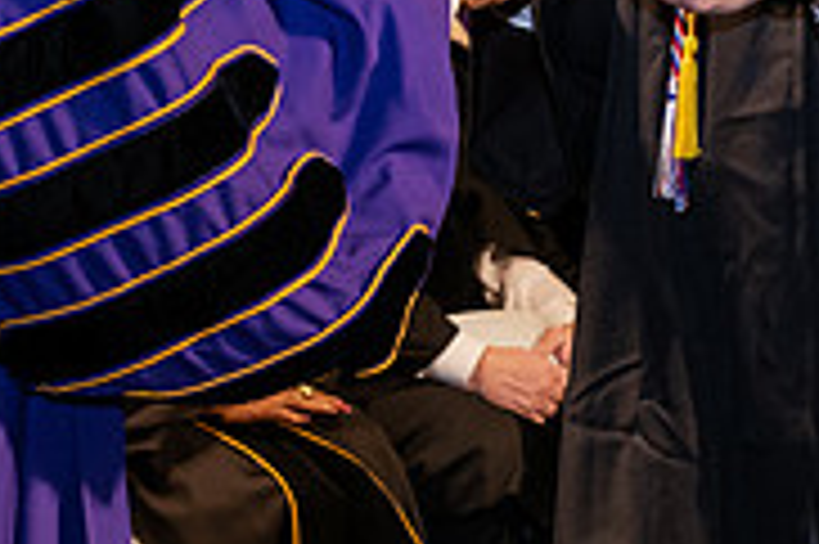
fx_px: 4500
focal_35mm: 198
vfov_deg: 6.8
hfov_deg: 10.4
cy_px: -276
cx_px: 405
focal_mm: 62
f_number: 6.3
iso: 1600
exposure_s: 1/200
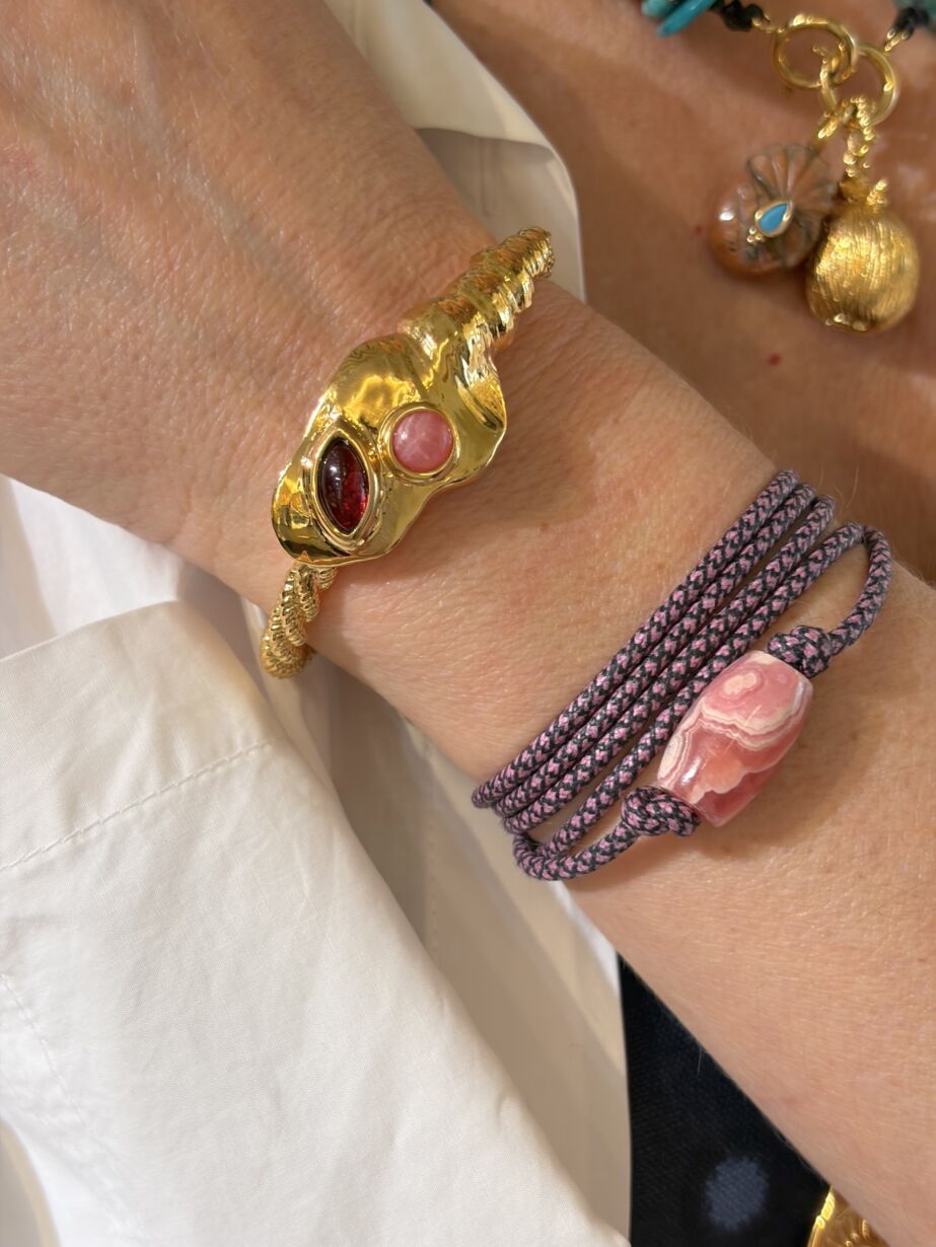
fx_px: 1874
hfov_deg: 28.0
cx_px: 468
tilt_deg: -13.9
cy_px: 624
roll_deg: -2.9
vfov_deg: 36.8
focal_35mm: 52
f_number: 1.6
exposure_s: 1/50
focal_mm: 5.96
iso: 80
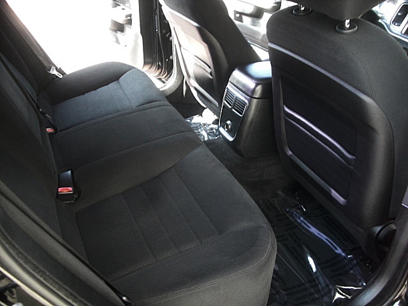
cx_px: 204
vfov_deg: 39.7
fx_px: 424
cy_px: 153
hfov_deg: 51.4
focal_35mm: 36
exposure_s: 1/60
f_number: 2.8
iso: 200
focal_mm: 6.3
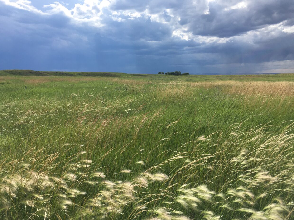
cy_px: 112
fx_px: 255
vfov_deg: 46.8
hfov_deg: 59.9
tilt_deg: -9.4
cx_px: 152
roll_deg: +0.0
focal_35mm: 30
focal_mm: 4.15
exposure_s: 1/2198
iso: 25
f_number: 2.2
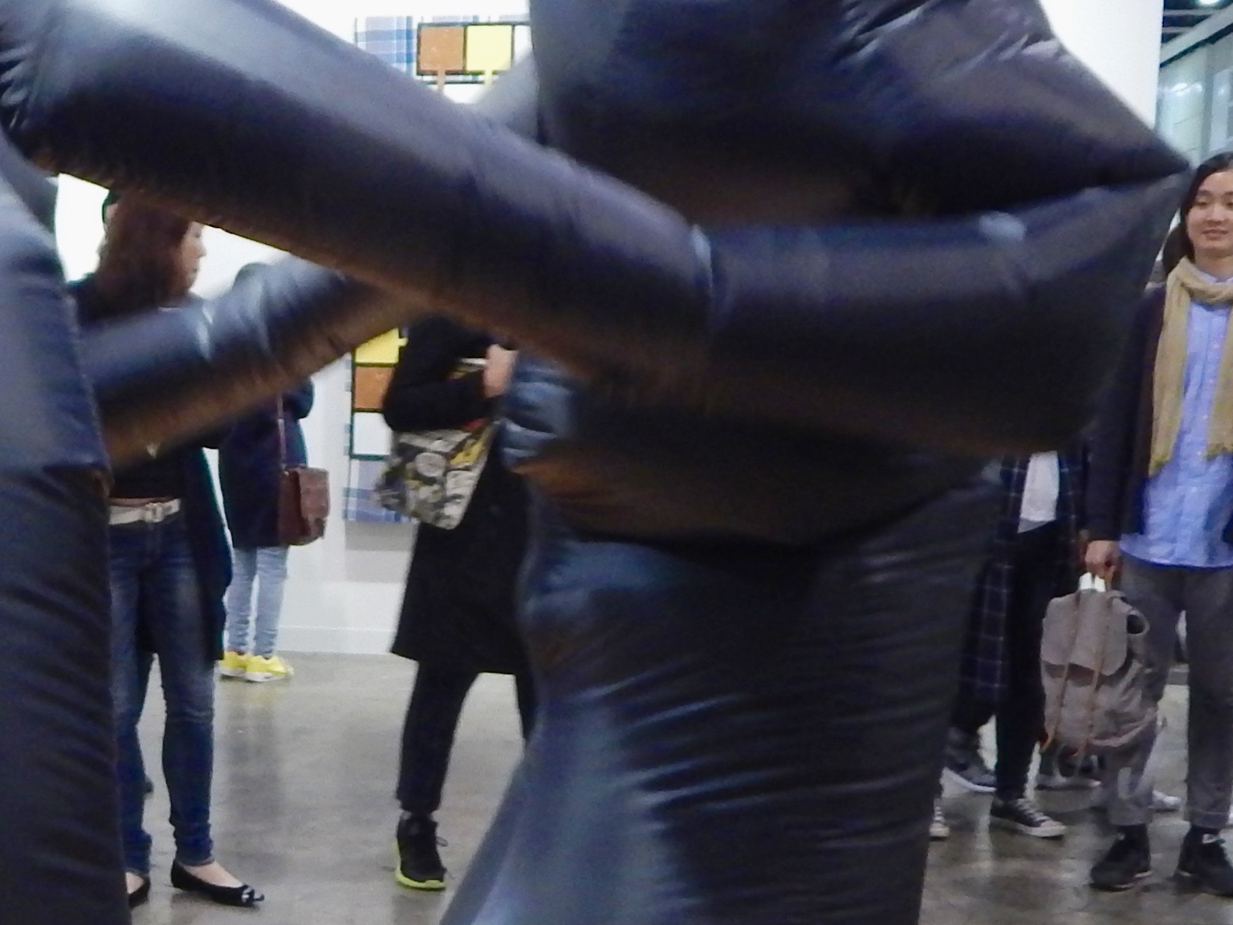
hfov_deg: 28.2
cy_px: 646
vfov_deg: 22.1
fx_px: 2351
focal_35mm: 66
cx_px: 107
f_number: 3
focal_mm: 4
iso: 320
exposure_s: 1/30
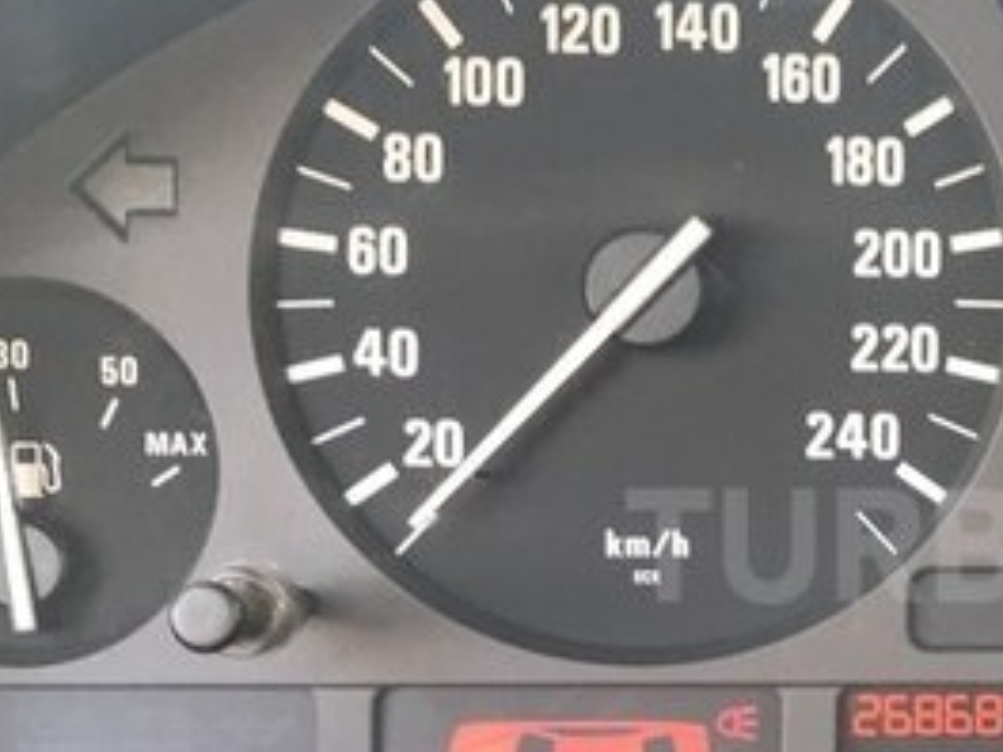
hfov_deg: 26.2
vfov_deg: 20.9
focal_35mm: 70
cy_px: 545
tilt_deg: -17.2
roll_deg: -0.6
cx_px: 1014
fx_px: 2028
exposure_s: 1/30
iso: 25
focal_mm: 3.99
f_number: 1.8
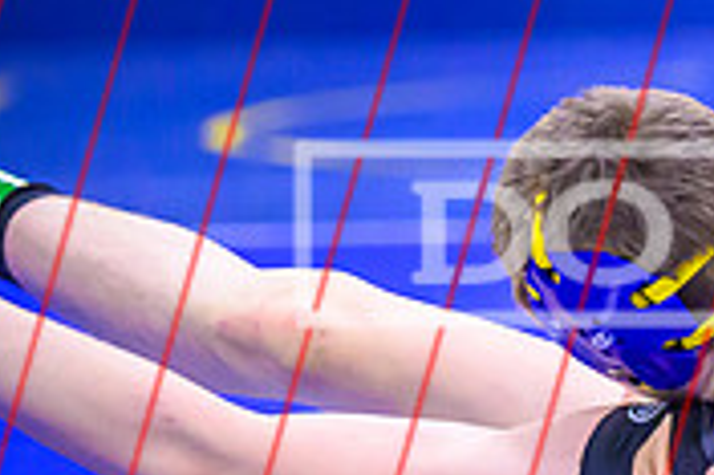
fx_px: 7450
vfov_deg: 3.6
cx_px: 1001
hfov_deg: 5.4
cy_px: 256
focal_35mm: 376
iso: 5000
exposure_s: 1/640
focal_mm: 102
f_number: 2.8
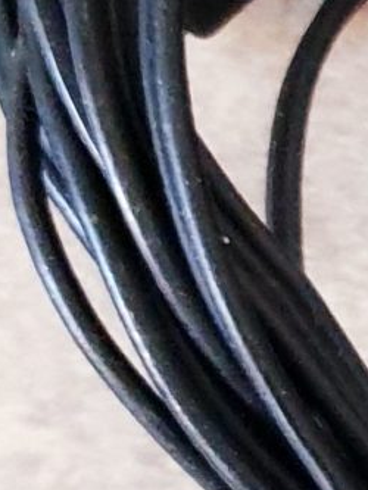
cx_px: 1217
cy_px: 695
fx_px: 2833
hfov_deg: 6.6
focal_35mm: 200
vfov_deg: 9.6
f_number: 1.5
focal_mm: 4.3
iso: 320
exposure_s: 1/33
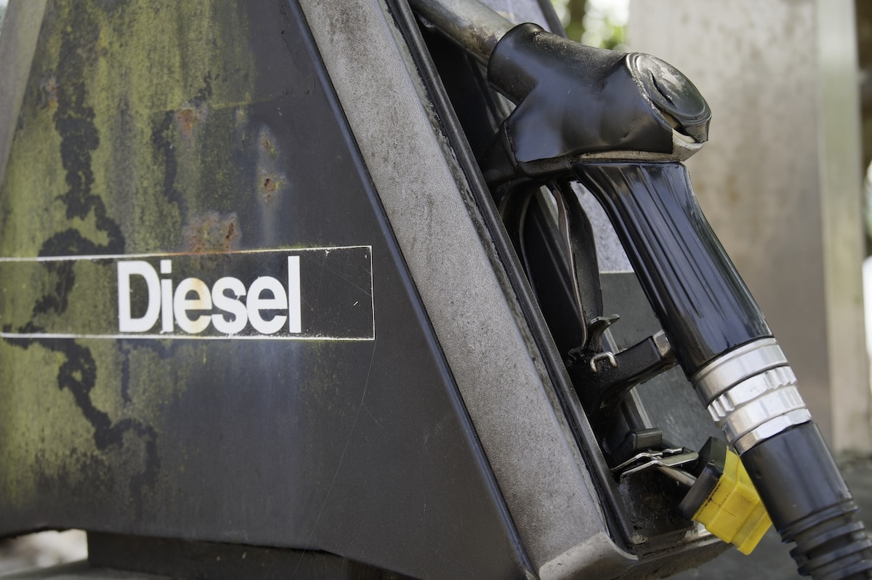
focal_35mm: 62
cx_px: 436
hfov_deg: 32.4
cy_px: 290
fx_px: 1501
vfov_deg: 21.9
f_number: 6
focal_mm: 62
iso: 400
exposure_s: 1/250
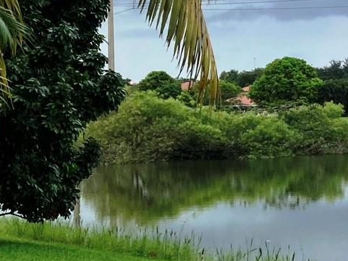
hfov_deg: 14.0
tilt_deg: +0.9
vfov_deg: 12.1
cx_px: 657
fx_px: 1227
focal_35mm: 122
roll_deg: +0.2
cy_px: 90
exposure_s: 1/2208
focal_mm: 3.99
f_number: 1.8
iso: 20
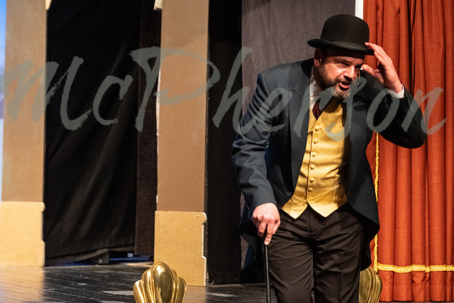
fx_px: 1992
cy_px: 160
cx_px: 227
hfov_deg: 13.0
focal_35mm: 158
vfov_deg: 8.7
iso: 2000
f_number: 2.8
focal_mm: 77.3
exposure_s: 1/250
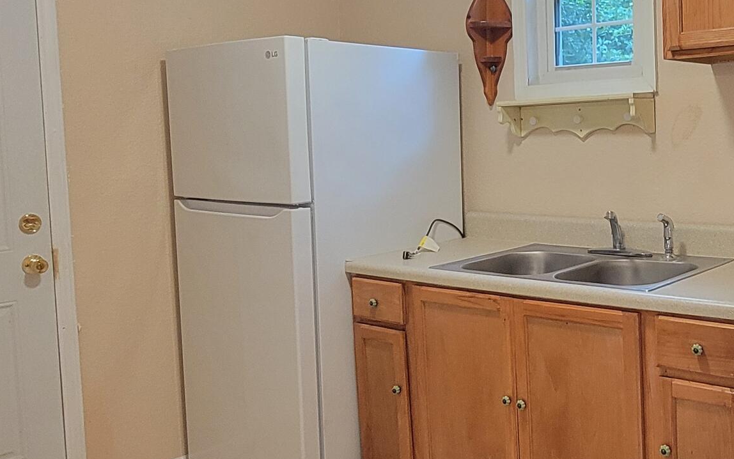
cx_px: 609
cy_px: 185
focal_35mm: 36
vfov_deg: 35.2
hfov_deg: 50.1
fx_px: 720
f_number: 2.2
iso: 400
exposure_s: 1/60
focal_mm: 2.2
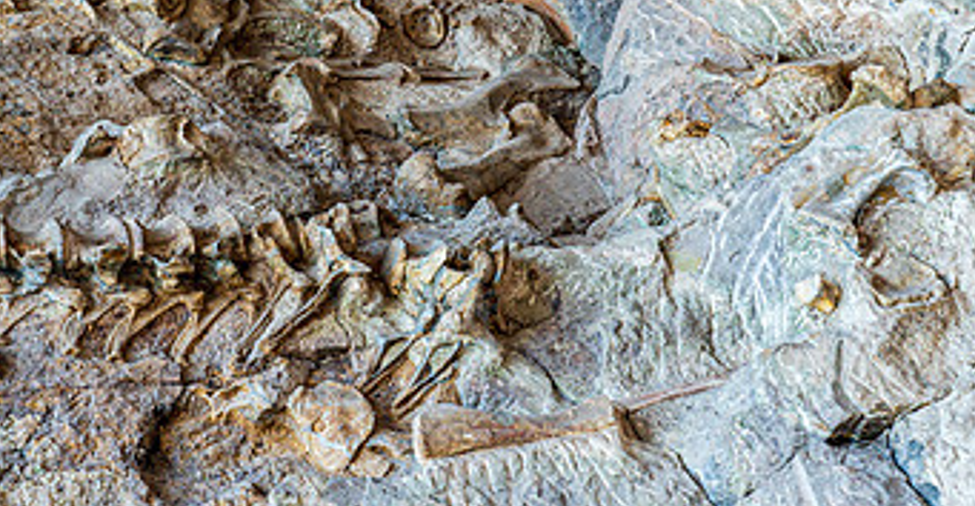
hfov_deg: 17.0
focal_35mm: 127
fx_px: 3224
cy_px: 155
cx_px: 163
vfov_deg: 9.0
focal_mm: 70
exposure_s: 1/160
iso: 800
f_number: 4
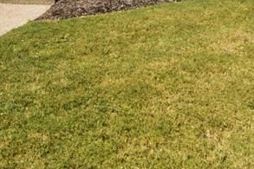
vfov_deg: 21.0
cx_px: 27
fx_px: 407
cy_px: -61
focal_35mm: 58
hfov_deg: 32.9
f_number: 16
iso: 250
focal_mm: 11
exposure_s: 1/160
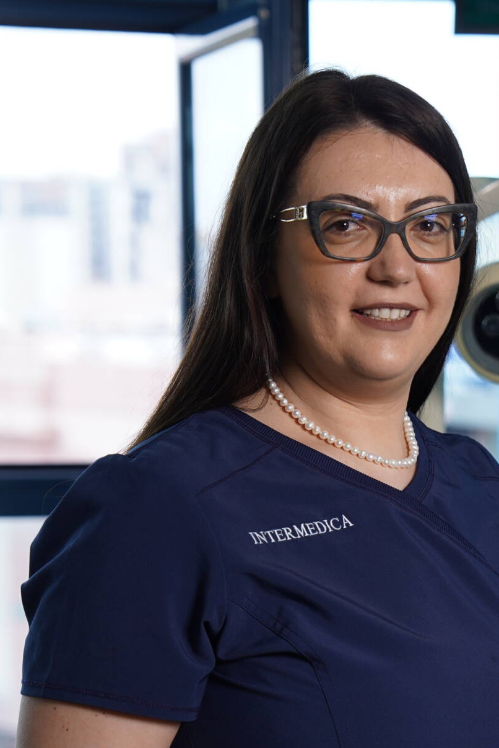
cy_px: 666
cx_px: 467
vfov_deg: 16.2
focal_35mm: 125
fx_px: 2597
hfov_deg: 10.9
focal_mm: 59
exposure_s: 1/250
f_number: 3.5
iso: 200
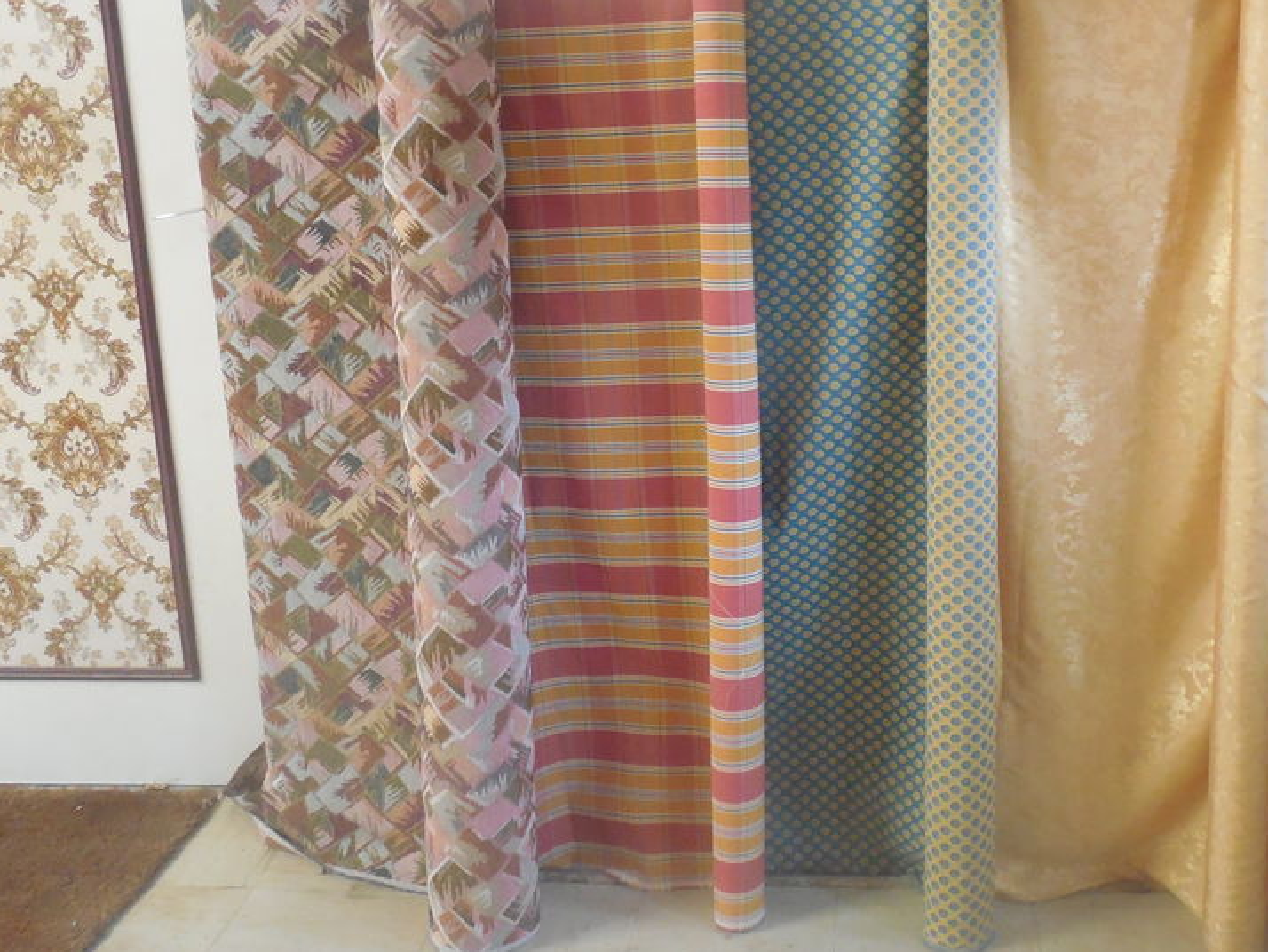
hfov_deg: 51.6
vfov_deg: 40.4
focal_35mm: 35
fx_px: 1282
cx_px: 845
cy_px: 350
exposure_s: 1/5
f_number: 3.3
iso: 800
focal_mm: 4.5
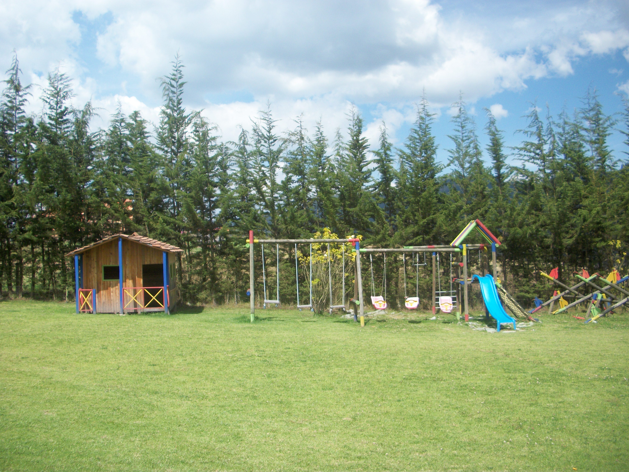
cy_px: 236
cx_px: 314
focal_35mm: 35
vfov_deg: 40.7
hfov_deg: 52.6
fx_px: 636
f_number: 3.1
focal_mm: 6.3
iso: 80
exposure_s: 1/800
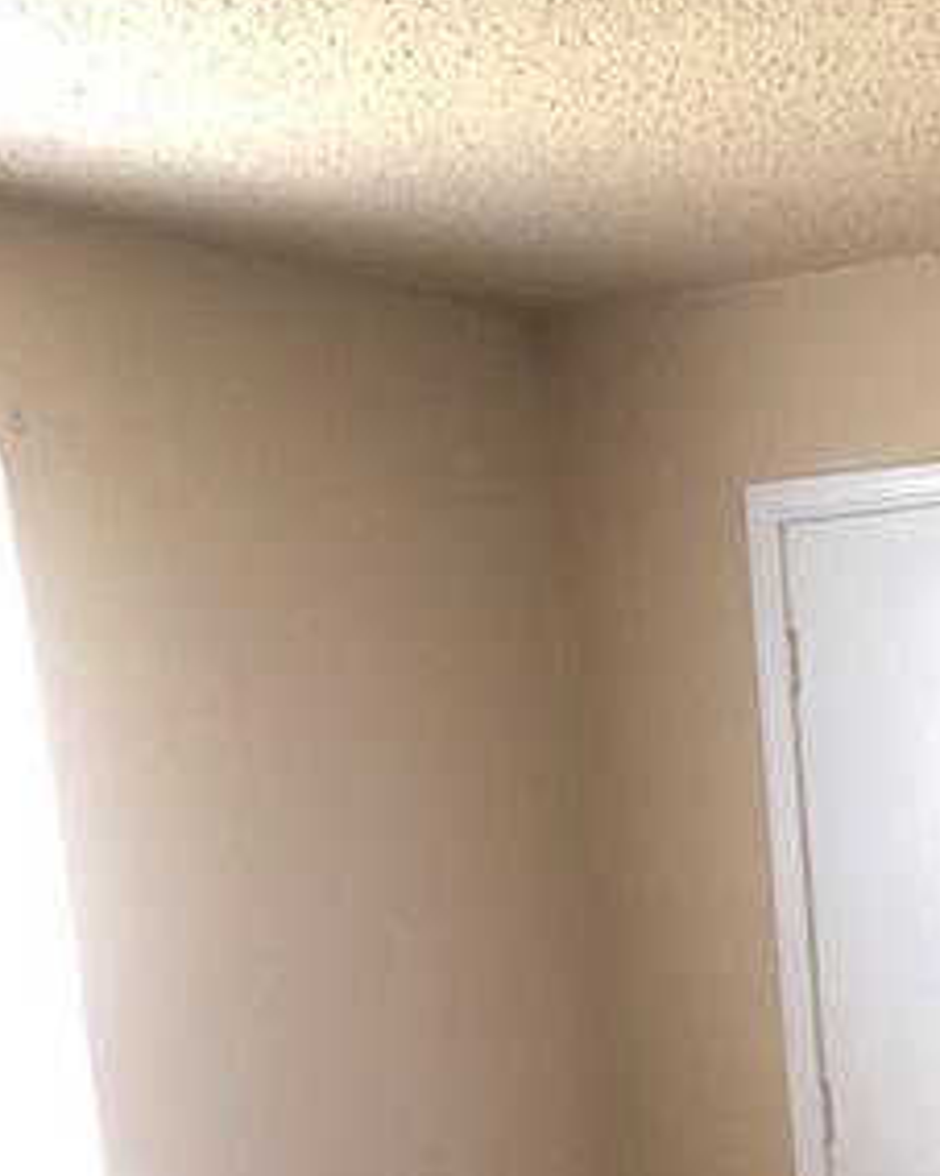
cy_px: 1536
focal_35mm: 74
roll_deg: +3.0
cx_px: 1147
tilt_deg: -15.8
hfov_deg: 19.4
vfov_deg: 22.9
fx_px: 2575
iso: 100
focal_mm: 3.99
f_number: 1.8
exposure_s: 1/15
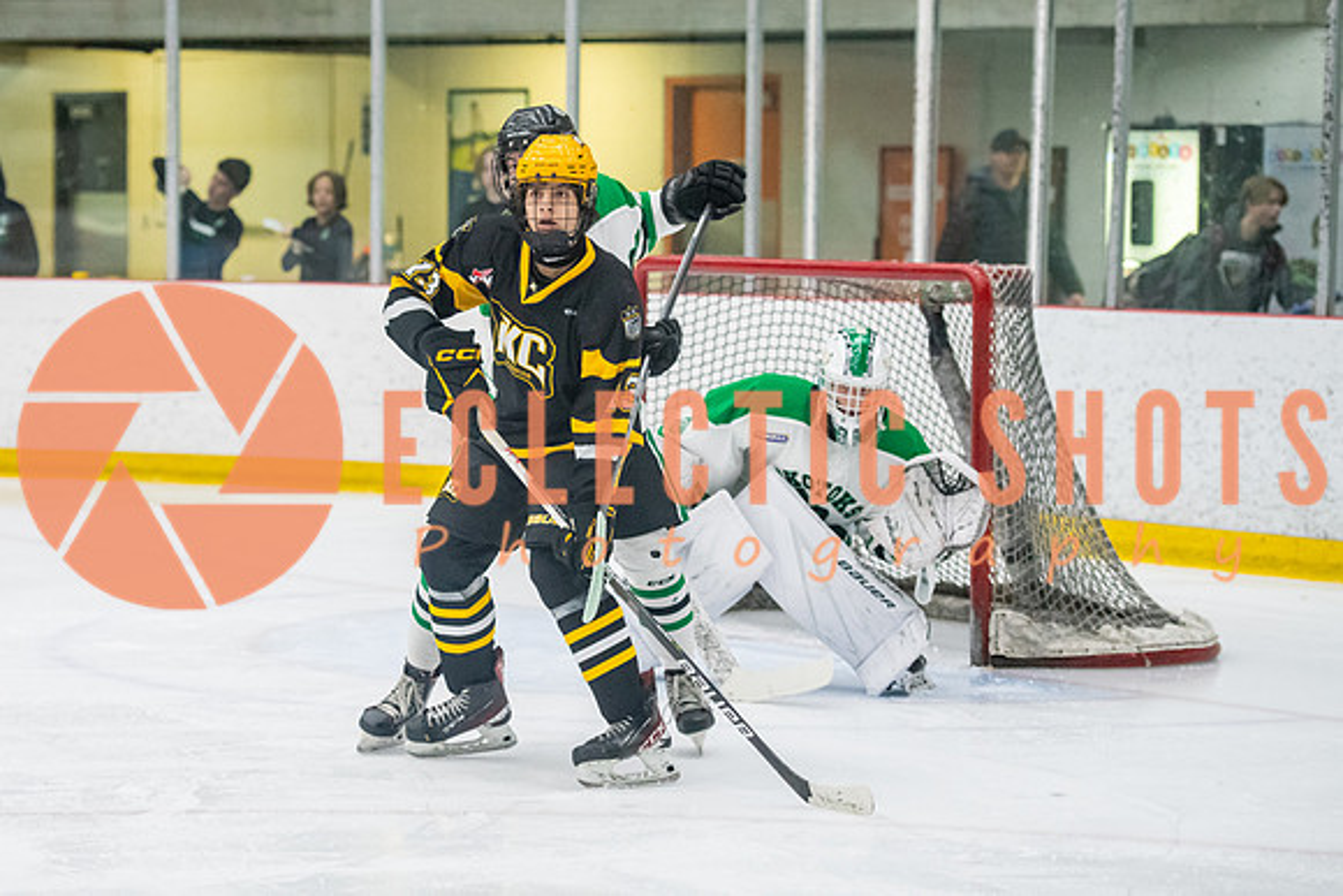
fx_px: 5104
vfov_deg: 10.0
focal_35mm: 137
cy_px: 417
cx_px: 456
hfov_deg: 15.0
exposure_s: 1/800
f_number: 2.8
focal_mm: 98
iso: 4000
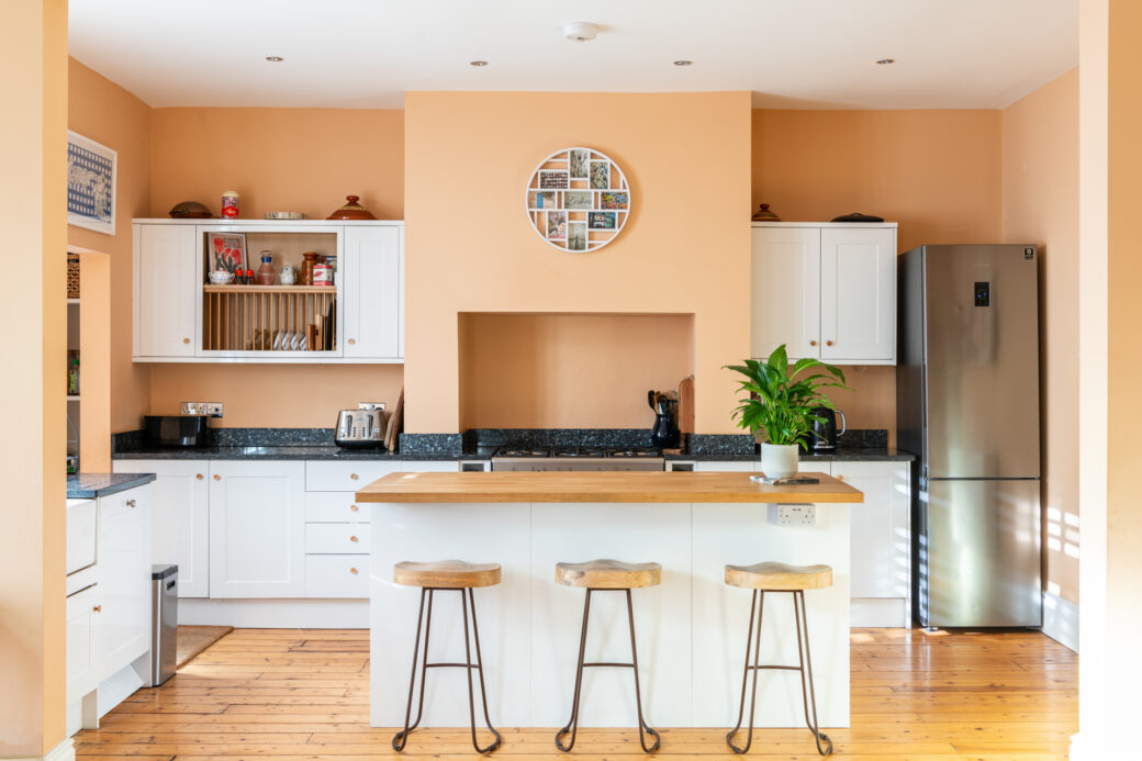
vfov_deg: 33.4
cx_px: 571
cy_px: 380
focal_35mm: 40
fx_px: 1269
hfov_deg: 48.5
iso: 100
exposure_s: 1/2.5
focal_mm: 40
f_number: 8
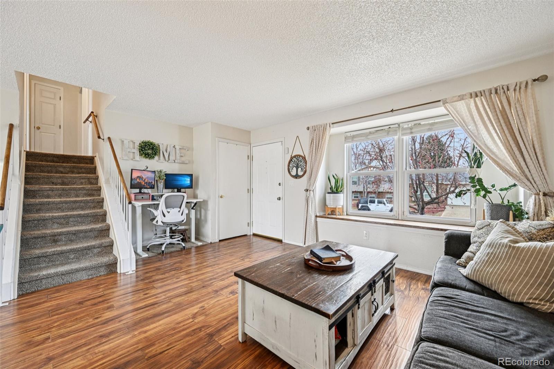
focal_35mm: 14
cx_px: 277
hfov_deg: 104.3
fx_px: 215
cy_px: 184
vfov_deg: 81.2
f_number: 8
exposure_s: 1/15
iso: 360
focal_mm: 14
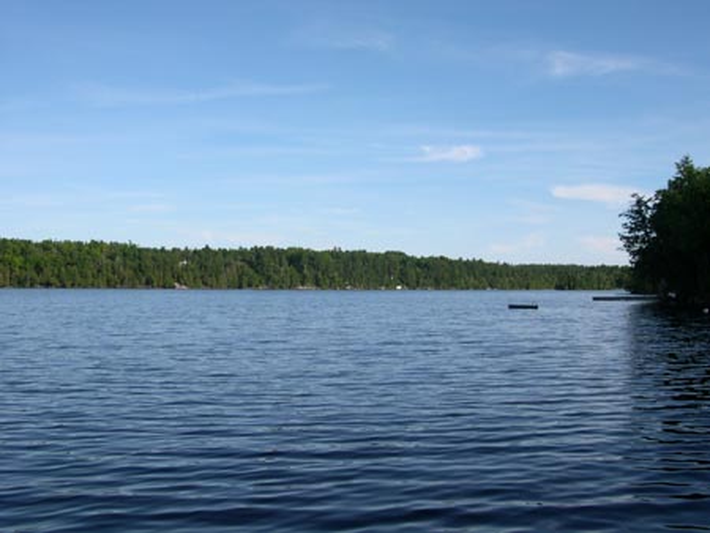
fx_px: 780
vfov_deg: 37.8
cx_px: 355
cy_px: 266
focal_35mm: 38
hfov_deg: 49.0
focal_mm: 8
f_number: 7.6
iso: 100
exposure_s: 1/133
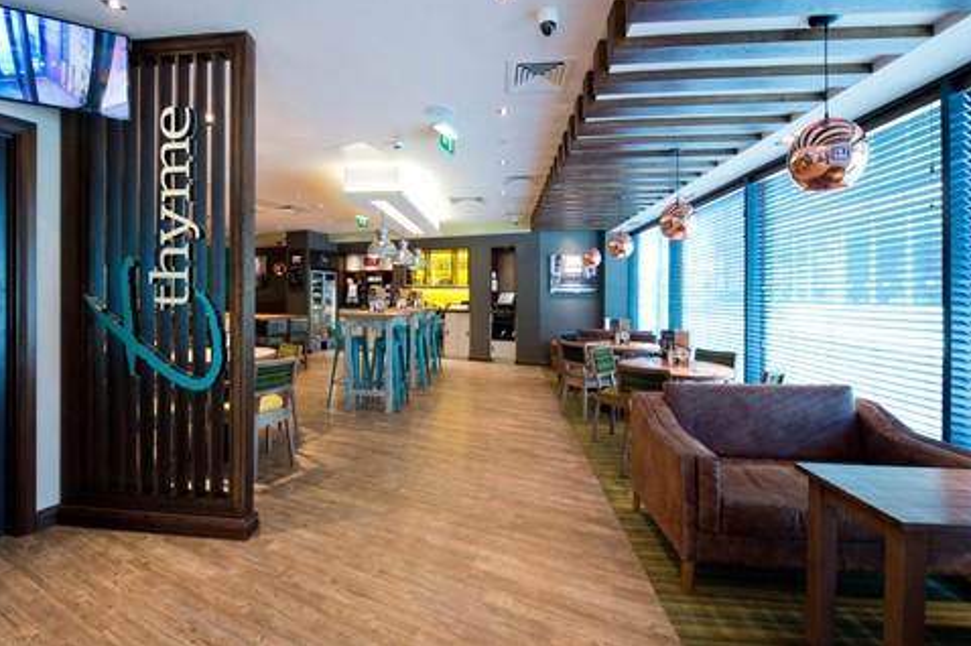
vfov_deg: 77.1
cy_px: 302
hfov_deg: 100.3
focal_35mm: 15
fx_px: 404
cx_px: 453
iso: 500
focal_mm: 14
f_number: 16
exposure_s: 1/2
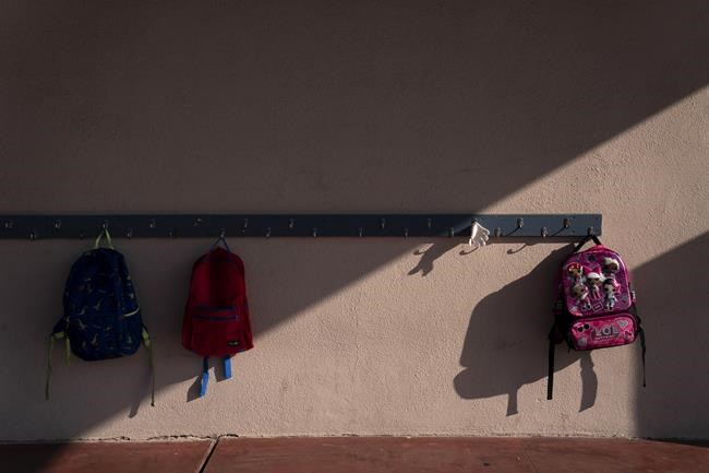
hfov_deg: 42.8
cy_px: 236
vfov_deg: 29.2
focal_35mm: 46
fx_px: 906
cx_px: 354
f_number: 2.8
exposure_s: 1/32000
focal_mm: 46
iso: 1000
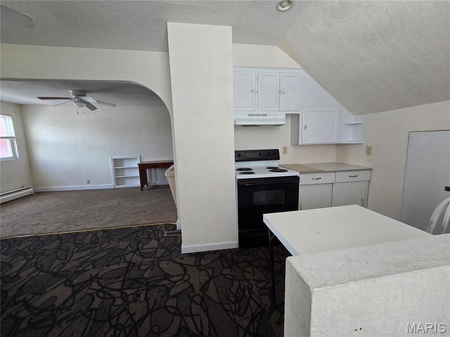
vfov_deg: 89.9
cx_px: 225
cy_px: 168
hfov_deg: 106.2
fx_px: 169
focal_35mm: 13
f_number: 2.2
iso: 160
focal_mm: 2.2
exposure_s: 1/60
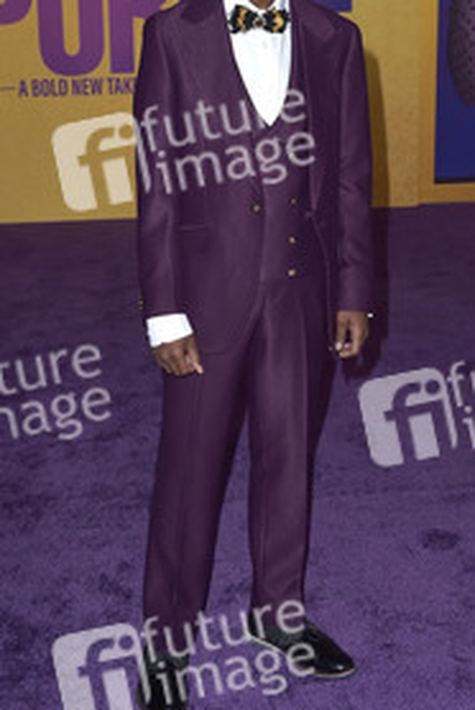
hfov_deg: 19.8
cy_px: 278
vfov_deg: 29.1
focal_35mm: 69
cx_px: 259
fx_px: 1362
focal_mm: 48
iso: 320
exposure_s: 1/250
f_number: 6.3
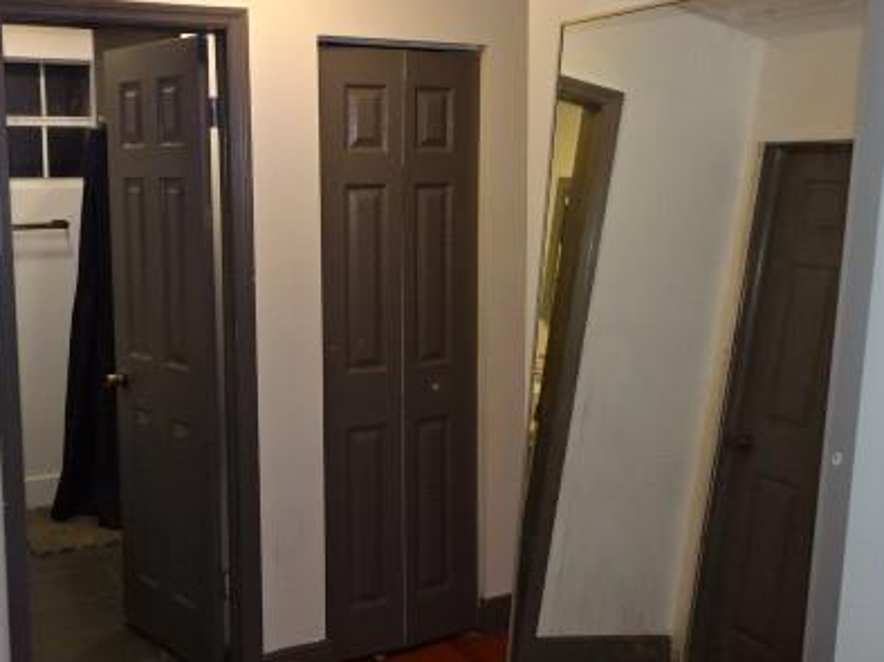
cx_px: 404
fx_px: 995
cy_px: 267
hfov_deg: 47.8
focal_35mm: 39
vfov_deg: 36.7
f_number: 3.5
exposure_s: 1/30
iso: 200
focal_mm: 4.1
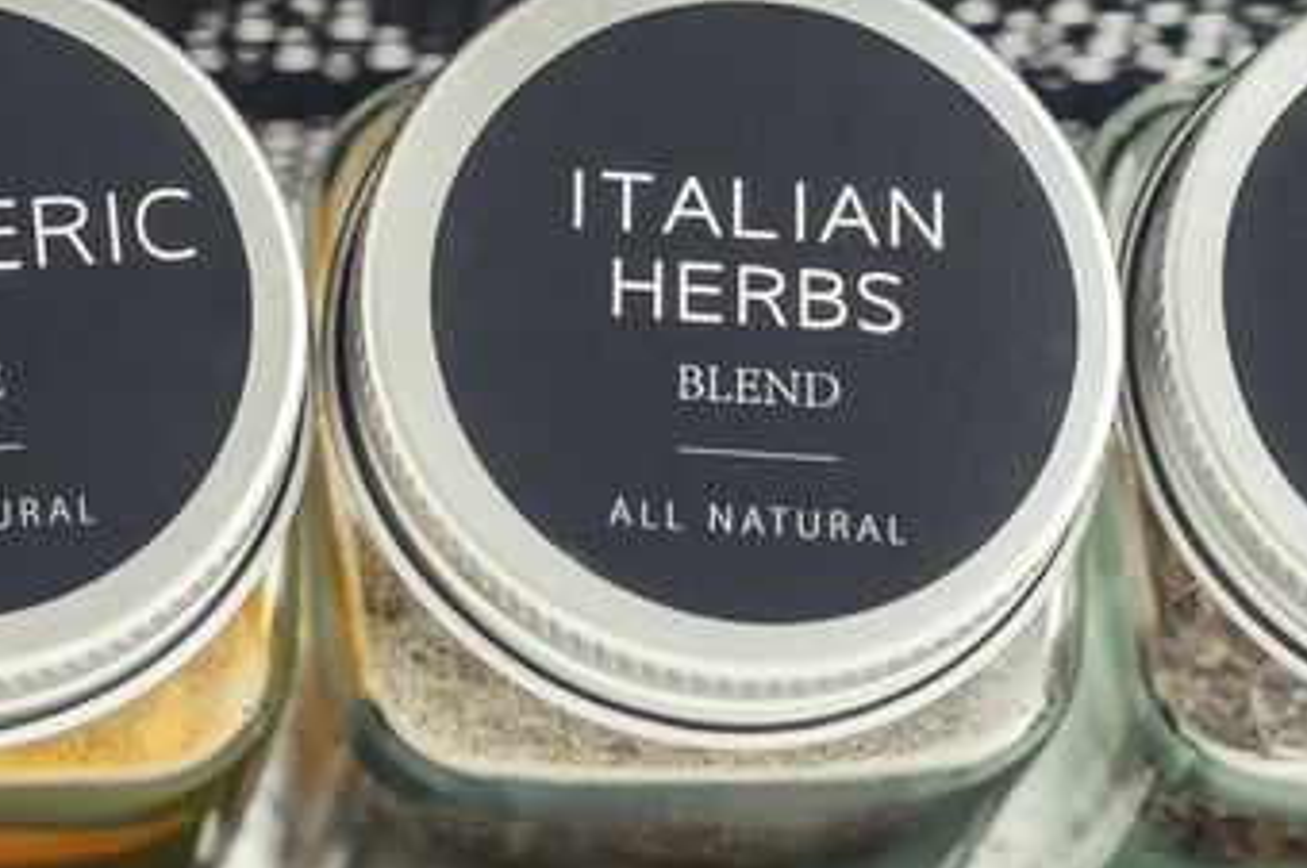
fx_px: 7689
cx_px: -465
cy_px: -653
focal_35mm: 212
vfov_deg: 6.3
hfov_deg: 9.5
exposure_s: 1/160
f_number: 6.3
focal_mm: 60
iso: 160
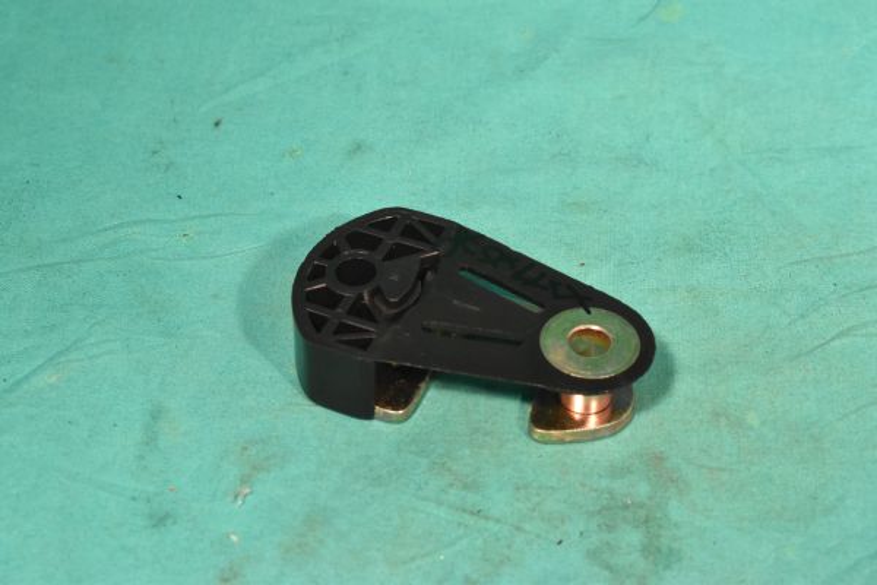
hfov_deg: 24.6
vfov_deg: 16.6
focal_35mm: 82
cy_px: 292
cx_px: 438
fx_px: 2010
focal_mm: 55
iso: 2500
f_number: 13
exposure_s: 1/100
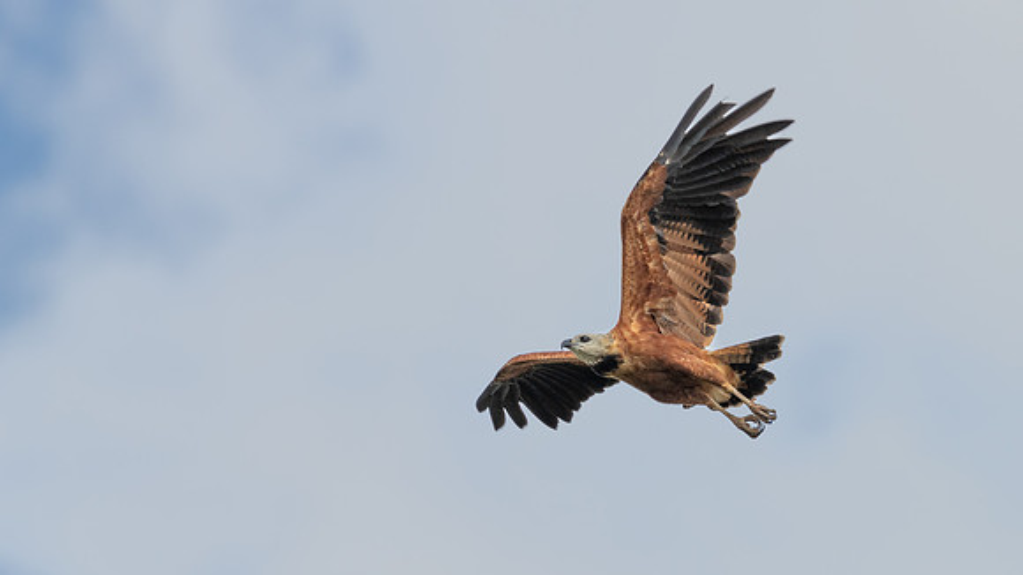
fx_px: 21641
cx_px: 779
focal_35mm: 798
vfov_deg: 1.5
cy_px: 452
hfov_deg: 2.7
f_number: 8
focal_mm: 500
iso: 200
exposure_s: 1/1250
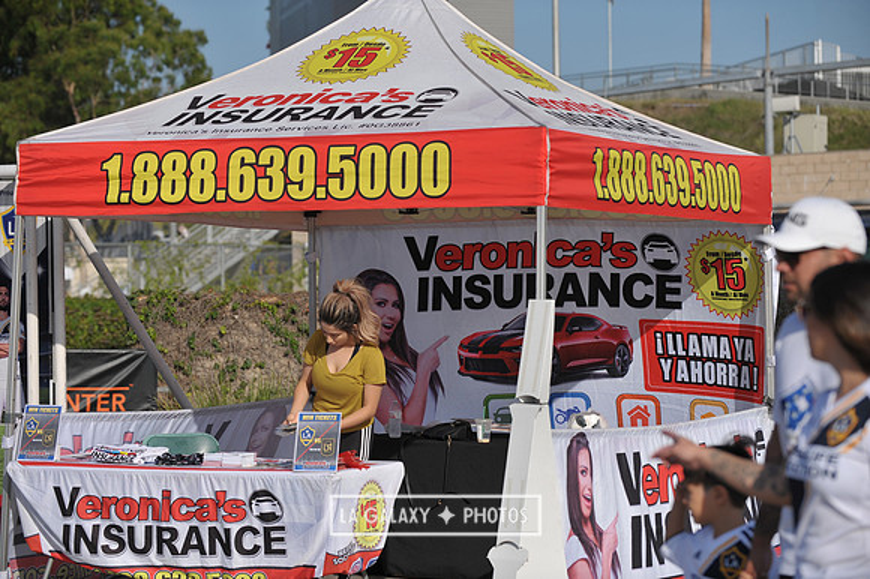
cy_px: 290
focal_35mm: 105
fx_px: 2536
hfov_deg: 19.5
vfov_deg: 13.0
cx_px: 435
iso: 250
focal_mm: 105
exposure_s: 1/4000
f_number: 4.5
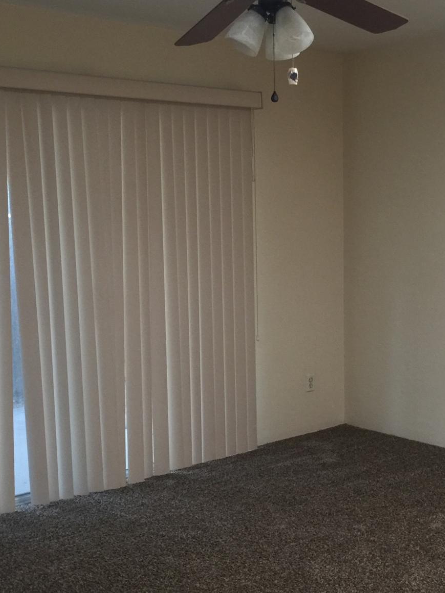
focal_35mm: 50
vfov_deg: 38.2
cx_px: 335
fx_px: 857
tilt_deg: -5.9
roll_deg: +0.5
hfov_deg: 28.7
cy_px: 303
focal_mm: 4.15
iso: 100
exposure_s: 1/15
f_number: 2.2
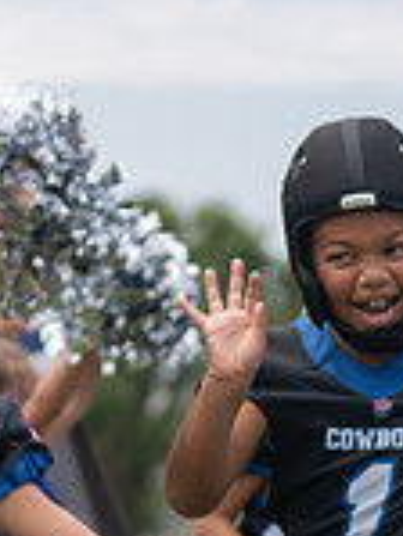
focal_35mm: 305
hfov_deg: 4.9
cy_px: 653
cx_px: 518
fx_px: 4728
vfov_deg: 6.4
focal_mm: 70
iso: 125
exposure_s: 1/1250
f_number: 2.8
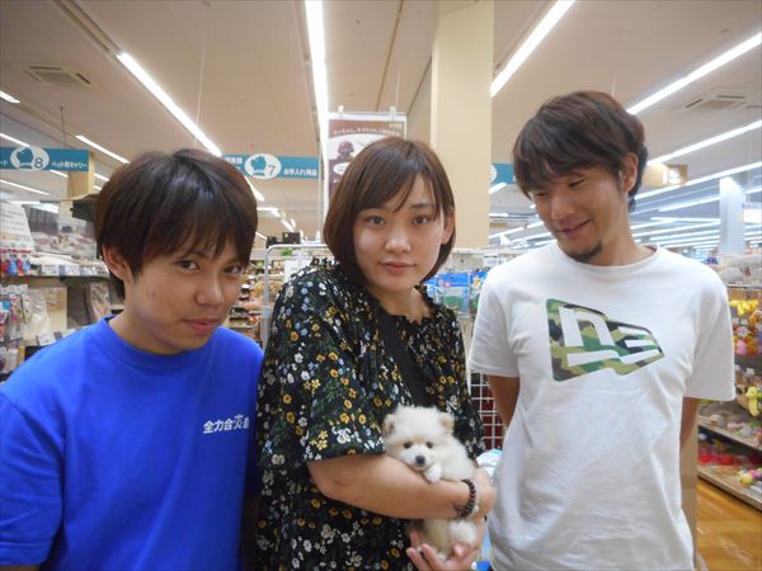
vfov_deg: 54.9
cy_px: 286
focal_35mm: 25
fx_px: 550
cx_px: 381
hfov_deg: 69.4
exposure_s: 1/30
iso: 400
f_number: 3.7
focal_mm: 4.5
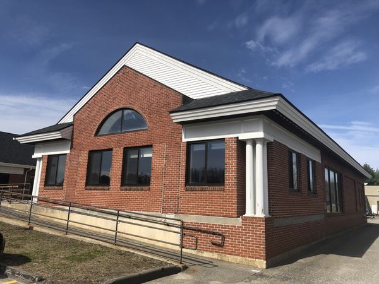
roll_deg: -1.1
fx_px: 307
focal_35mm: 28
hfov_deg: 63.4
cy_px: 142
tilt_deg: +12.4
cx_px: 190
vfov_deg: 49.7
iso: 20
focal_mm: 4
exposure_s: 1/3040
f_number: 1.8
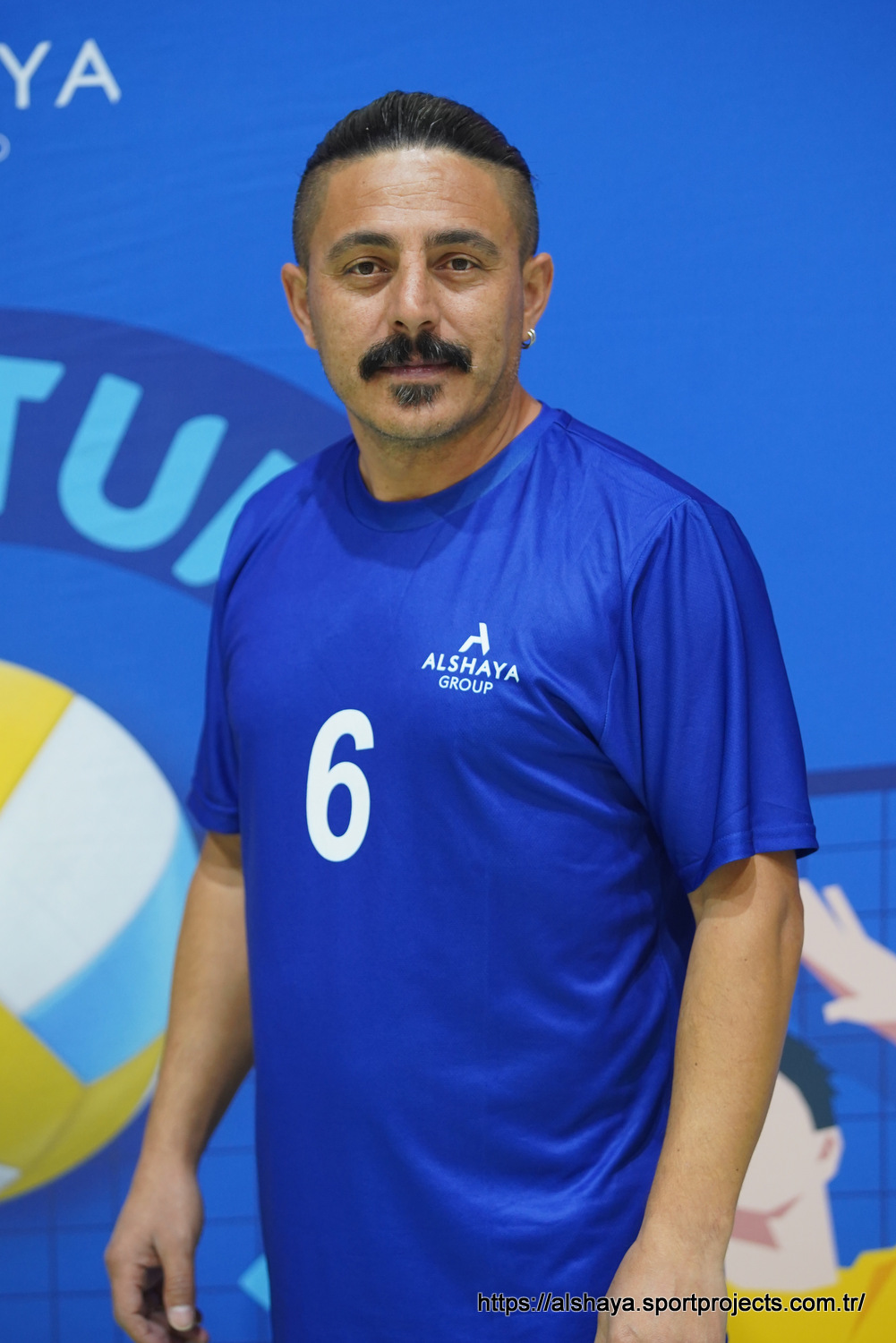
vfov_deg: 18.6
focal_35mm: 110
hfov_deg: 12.5
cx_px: 448
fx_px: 4104
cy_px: 672
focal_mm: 110
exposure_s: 1/160
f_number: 2.8
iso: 1600
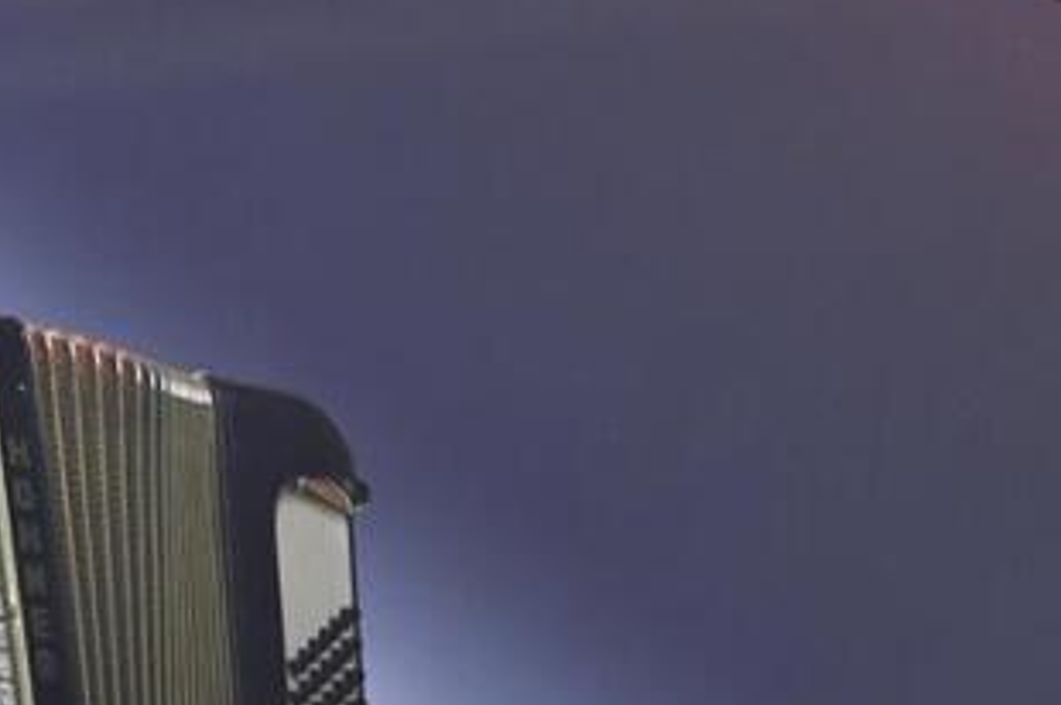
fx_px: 37684
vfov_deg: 1.1
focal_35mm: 1280
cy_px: 341
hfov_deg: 1.6
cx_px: -253
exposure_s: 1/100
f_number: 10
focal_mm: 400
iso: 8000
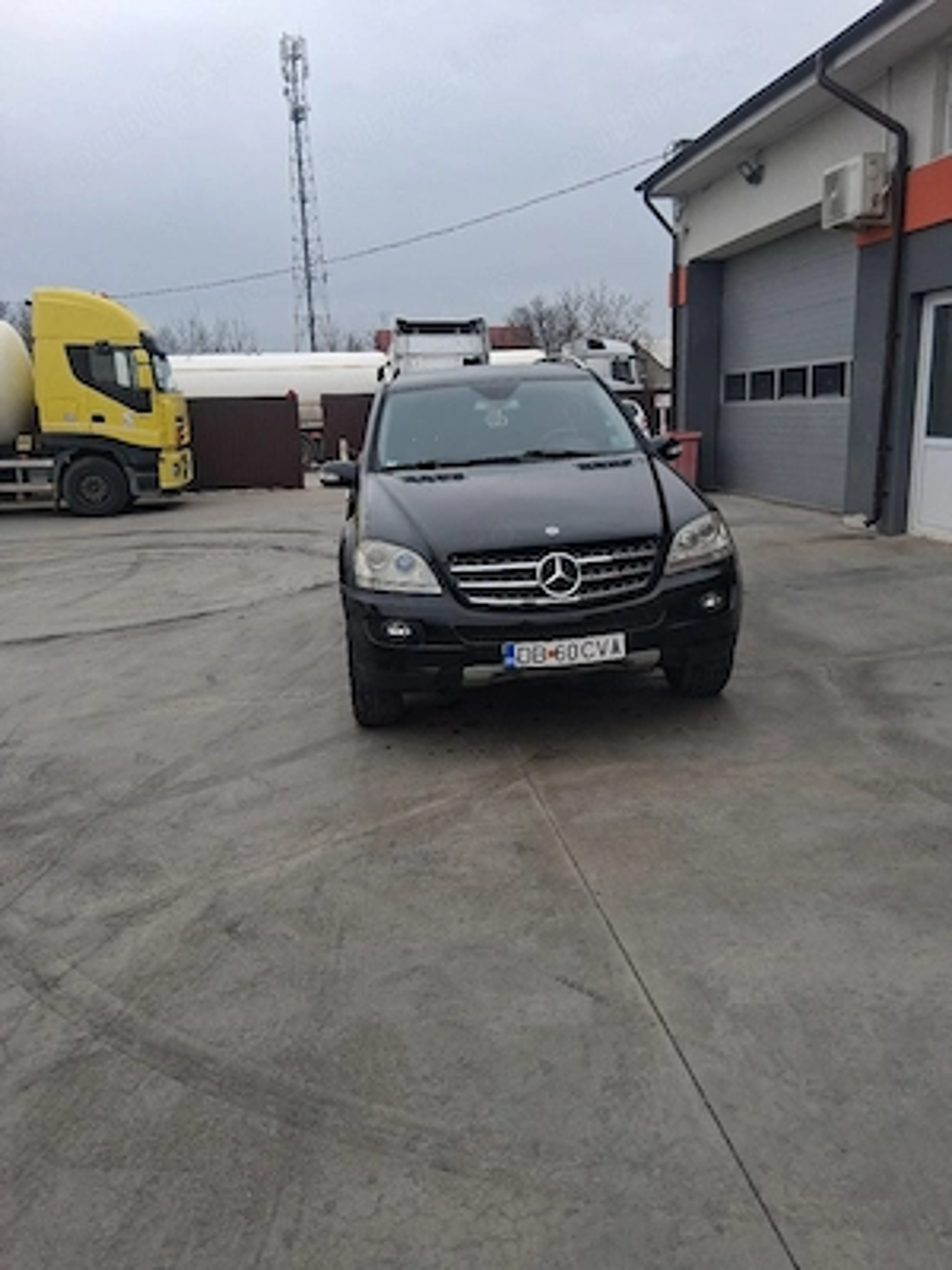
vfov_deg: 67.3
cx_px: 476
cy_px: 635
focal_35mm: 26
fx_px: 953
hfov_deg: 53.1
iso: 25
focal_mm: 3.98
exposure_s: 1/120
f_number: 1.8
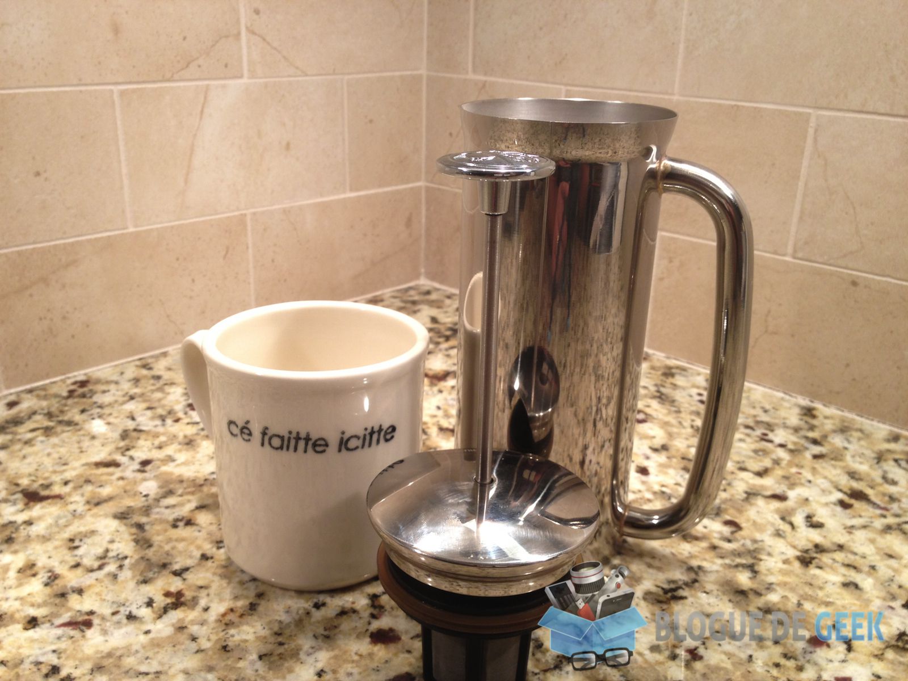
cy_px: 340
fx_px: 918
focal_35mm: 35
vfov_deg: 40.7
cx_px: 454
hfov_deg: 52.6
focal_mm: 4.28
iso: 64
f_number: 2.4
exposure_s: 1/20
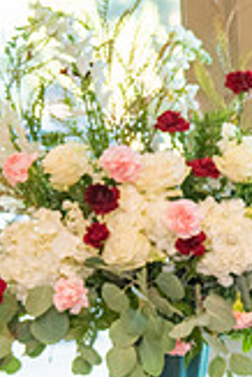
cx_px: 650
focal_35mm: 185
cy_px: 258
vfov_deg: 11.1
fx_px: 1938
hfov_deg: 6.9
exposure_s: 1/125
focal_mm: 52
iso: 1250
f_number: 3.5
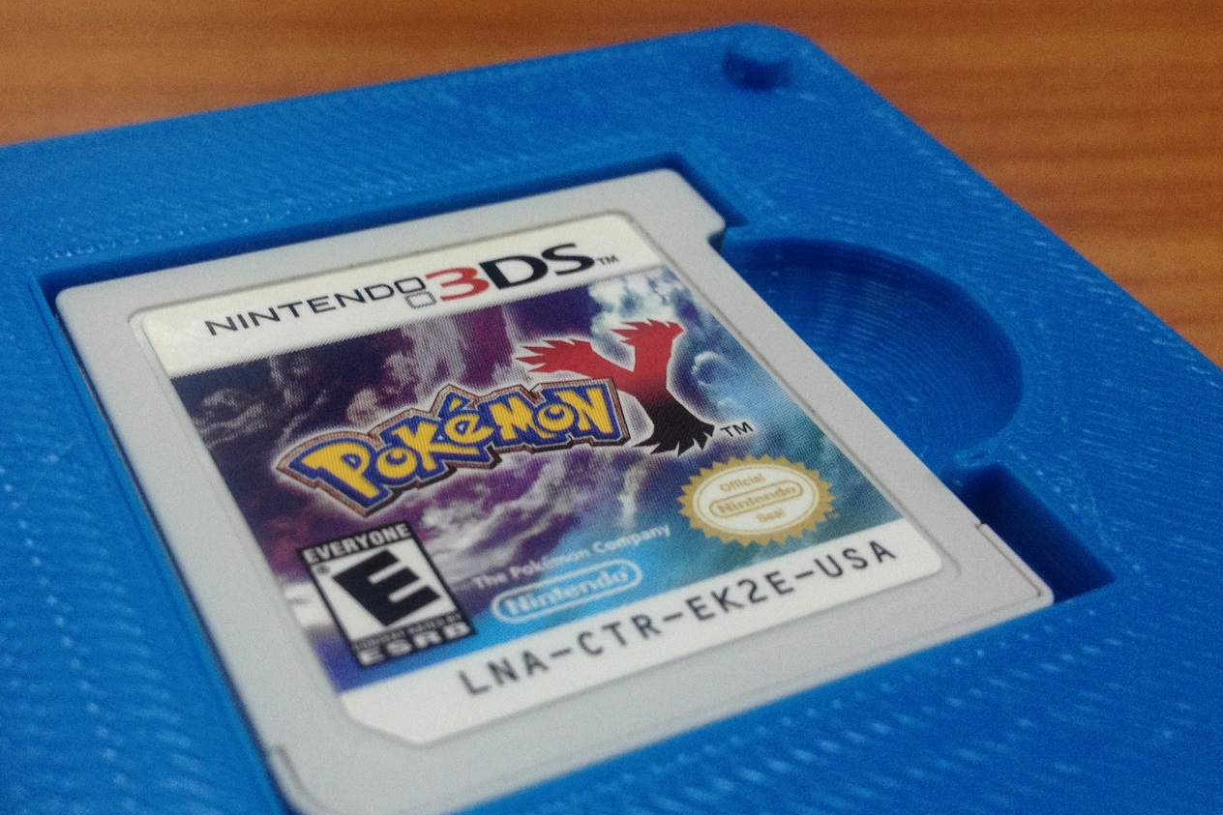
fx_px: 1597
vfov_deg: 28.6
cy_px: 497
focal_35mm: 47
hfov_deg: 41.7
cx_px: 488
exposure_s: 1/20
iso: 125
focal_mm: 4.28
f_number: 2.4
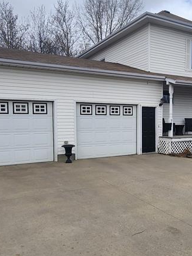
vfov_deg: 58.3
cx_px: 127
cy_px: 137
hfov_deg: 44.8
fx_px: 229
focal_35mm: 31
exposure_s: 1/1809
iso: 50
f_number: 2.2
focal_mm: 2.2
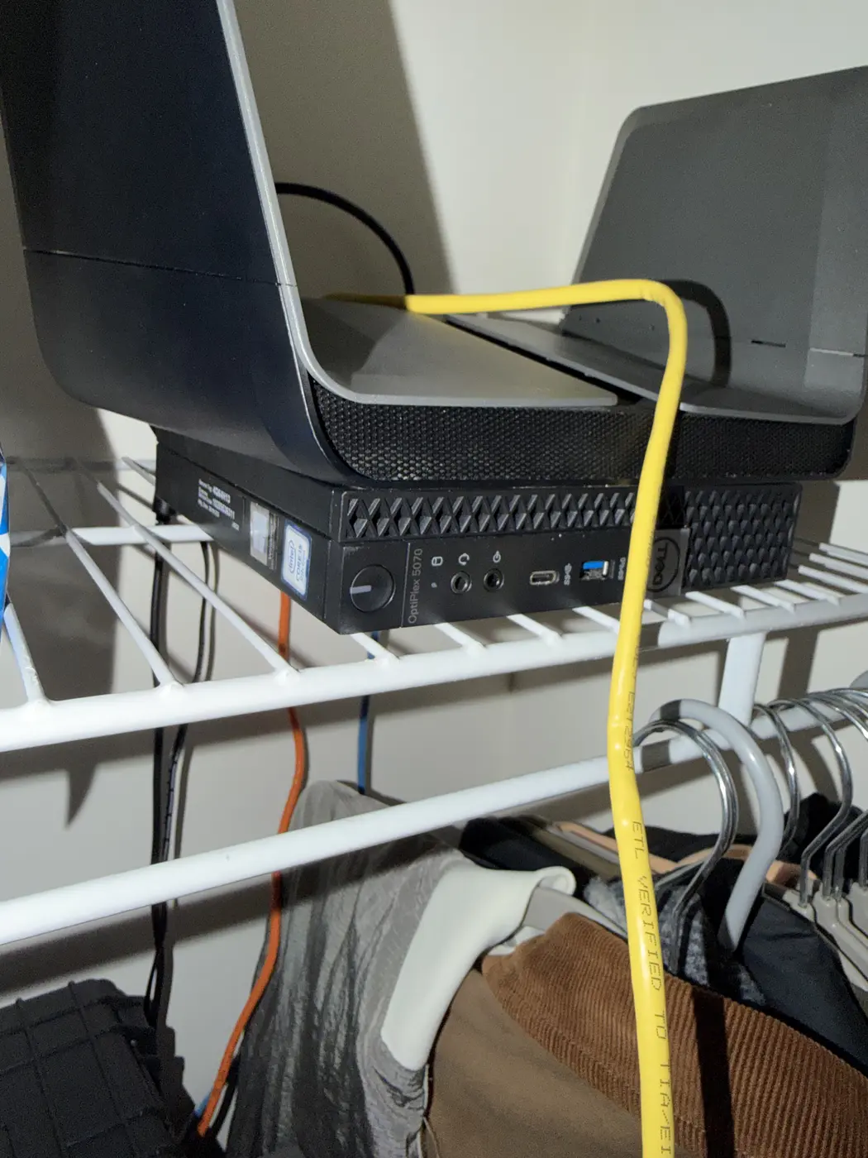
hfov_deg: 56.8
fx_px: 802
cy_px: 579
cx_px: 434
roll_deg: -5.4
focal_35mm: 24
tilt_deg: -12.2
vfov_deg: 71.6
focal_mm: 2.22
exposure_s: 1/60
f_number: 2.2
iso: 40
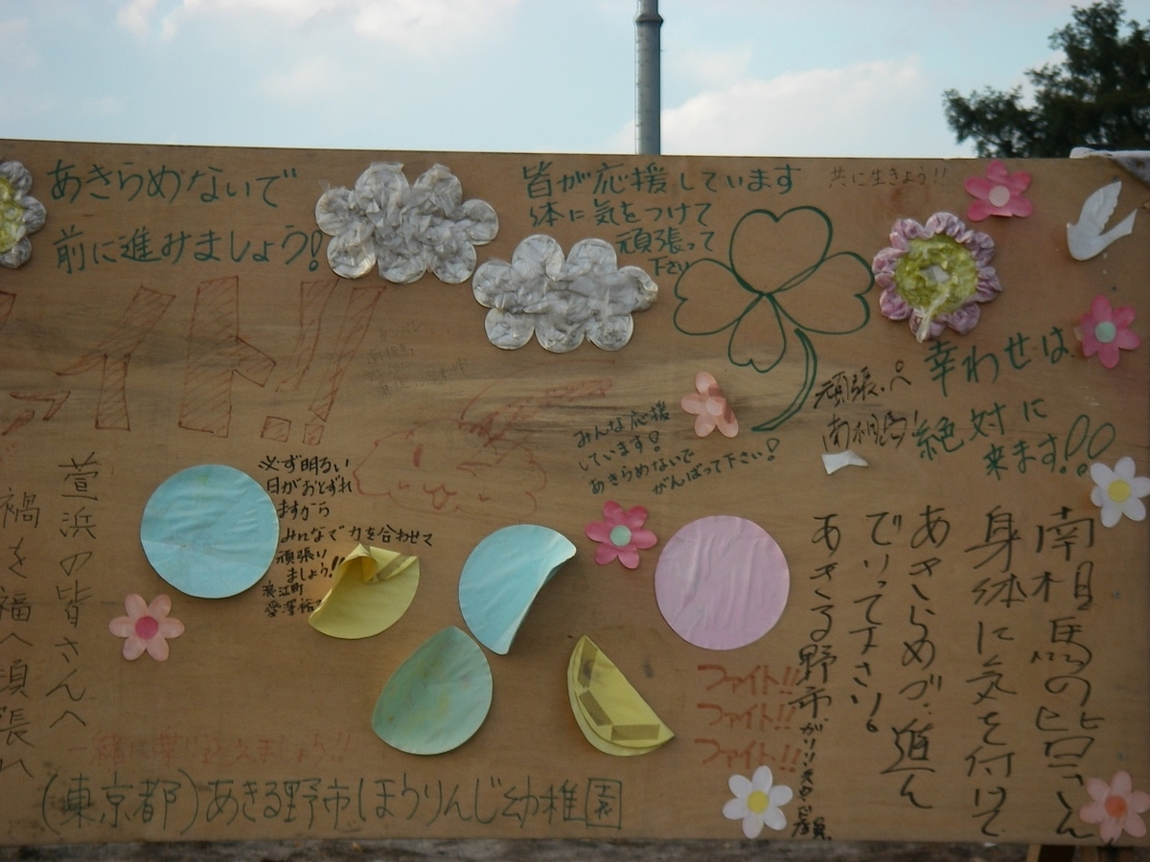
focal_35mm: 114
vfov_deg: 13.0
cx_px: 575
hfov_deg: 17.3
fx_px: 3787
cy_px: 431
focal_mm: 18.9
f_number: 4
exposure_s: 1/160
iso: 64
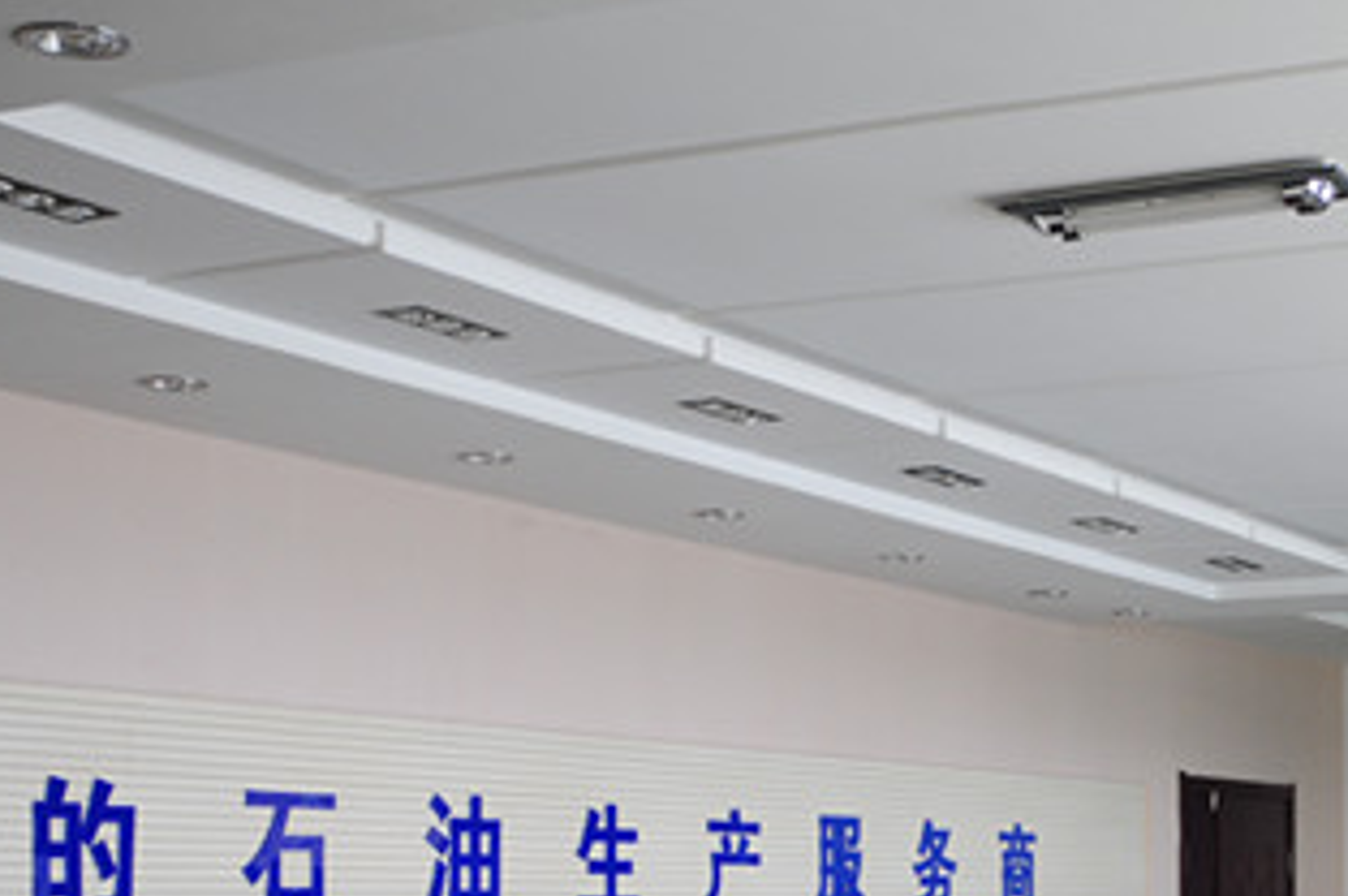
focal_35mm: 69
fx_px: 2581
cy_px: 849
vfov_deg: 19.2
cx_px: 1197
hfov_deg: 28.2
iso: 360
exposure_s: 1/125
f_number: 2.8
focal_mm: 24
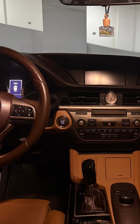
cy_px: 113
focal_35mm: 39
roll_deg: -2.2
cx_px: 116
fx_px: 238
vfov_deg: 50.4
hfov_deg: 31.7
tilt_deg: -16.2
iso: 1000
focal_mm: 6.76
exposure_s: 1/32
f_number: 1.78
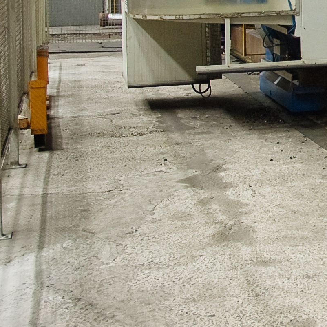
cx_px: 571
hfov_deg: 17.0
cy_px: -14
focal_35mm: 86
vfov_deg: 19.5
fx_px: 919
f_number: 4
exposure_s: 1/8
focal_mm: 18
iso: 200
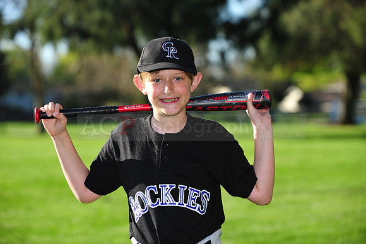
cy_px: 122
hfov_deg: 18.3
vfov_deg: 12.2
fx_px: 1138
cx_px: 183
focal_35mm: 112
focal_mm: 112
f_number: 4.5
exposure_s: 1/800
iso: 200
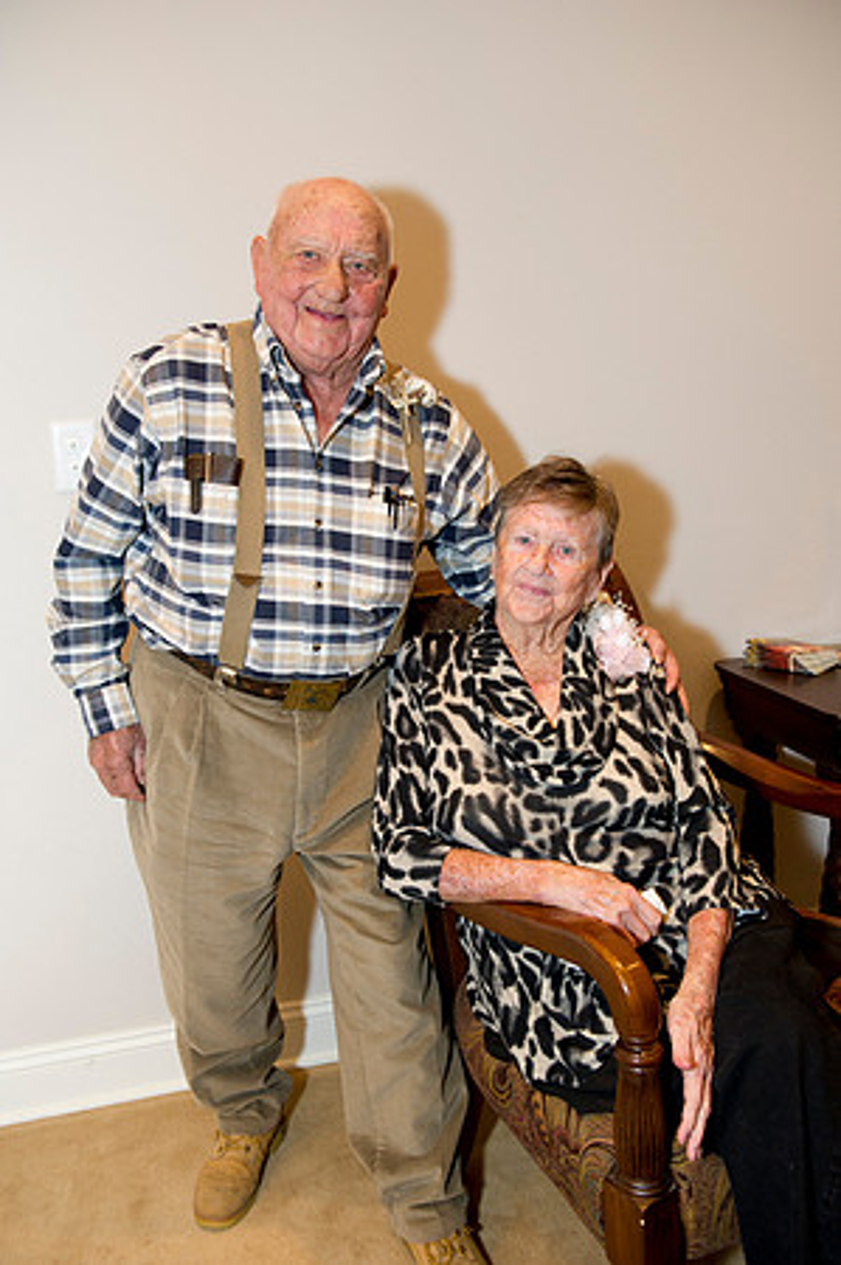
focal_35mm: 32
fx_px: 1124
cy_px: 632
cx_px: 420
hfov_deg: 41.0
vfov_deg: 58.8
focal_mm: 32
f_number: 4
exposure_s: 1/80
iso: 1250
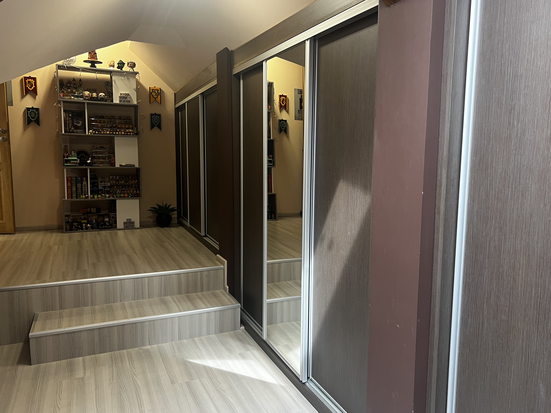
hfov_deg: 63.4
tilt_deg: -7.6
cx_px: 292
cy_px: 204
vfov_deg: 49.7
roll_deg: -0.3
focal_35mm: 28
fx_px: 446
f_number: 1.5
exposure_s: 1/69
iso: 125
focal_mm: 5.7
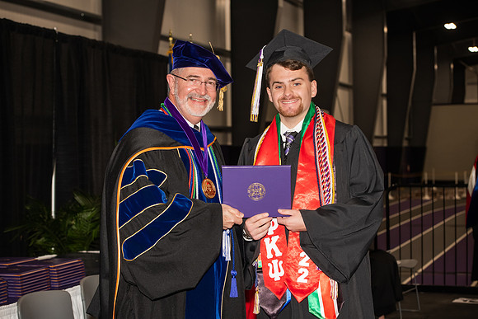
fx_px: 930
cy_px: 160
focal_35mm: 70
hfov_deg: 28.8
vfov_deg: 19.5
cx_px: 239
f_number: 5.6
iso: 1000
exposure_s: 1/200
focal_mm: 70
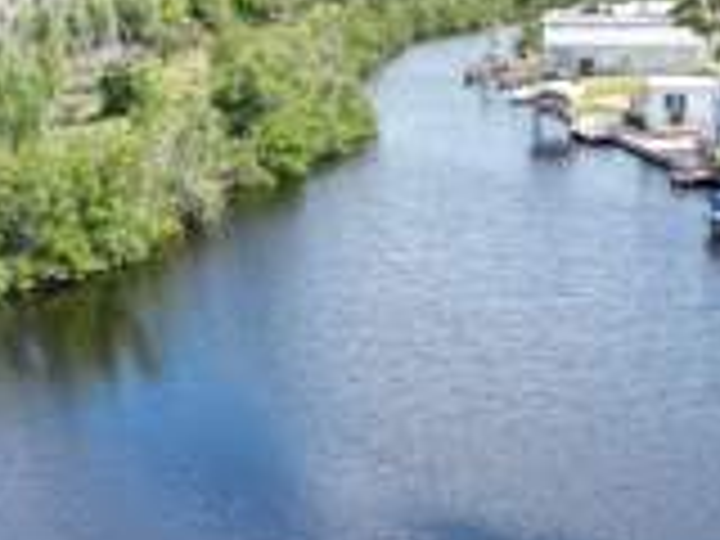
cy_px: 616
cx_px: 522
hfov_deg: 26.7
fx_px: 1498
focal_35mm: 72
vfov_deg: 19.5
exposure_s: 1/1500
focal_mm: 6.72
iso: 140
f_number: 1.7
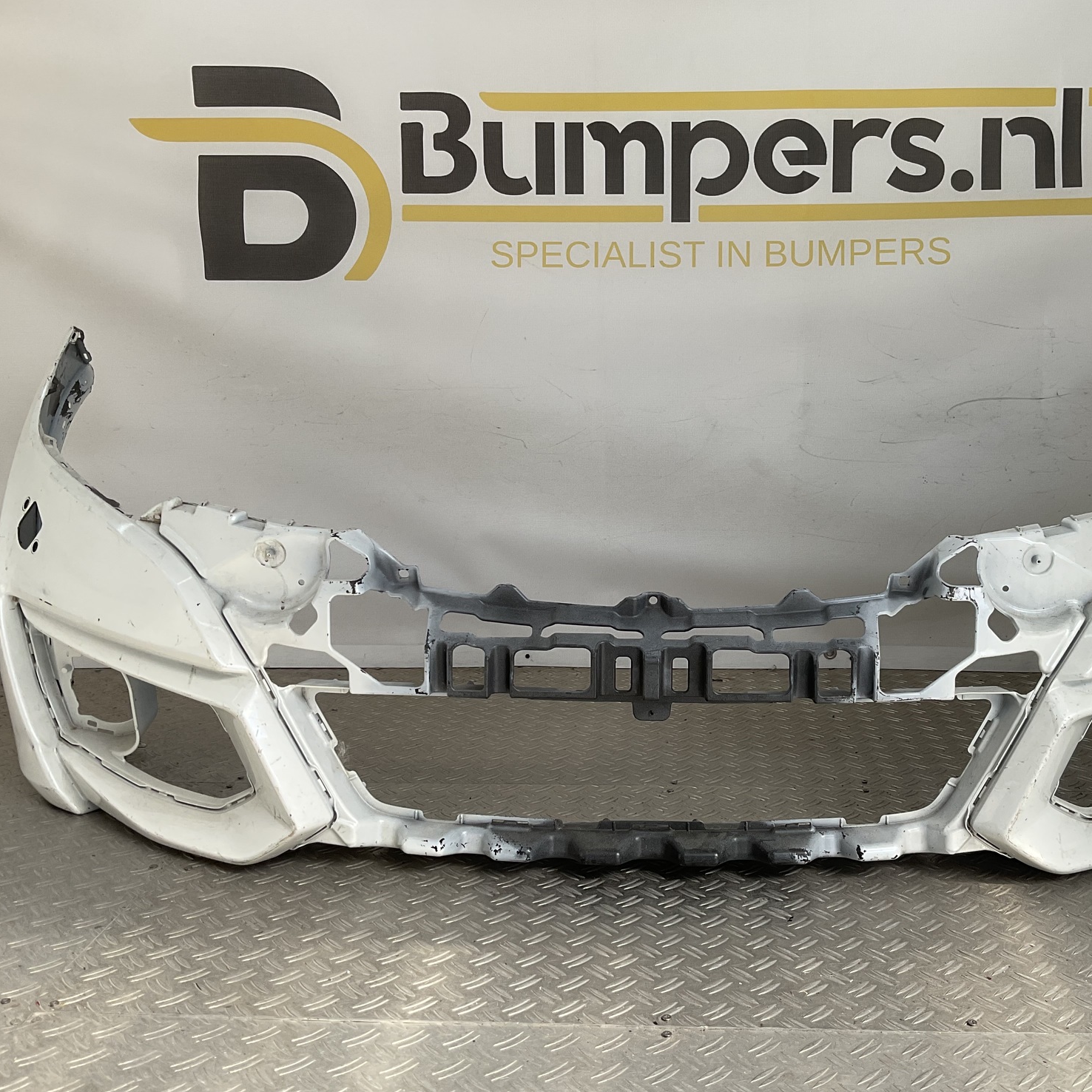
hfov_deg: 46.9
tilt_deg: -9.8
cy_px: 534
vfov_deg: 47.2
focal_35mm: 35
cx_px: 661
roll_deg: -2.0
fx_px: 1249
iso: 16
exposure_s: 1/586
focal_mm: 3
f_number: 1.8
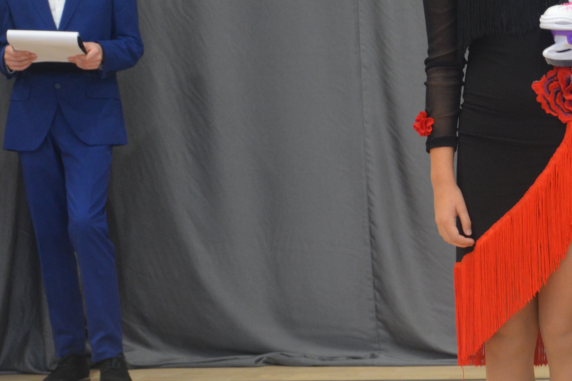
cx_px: 529
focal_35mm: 169
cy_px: 119
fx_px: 2685
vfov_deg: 8.1
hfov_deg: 12.1
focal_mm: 38
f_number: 4.5
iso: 800
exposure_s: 1/40
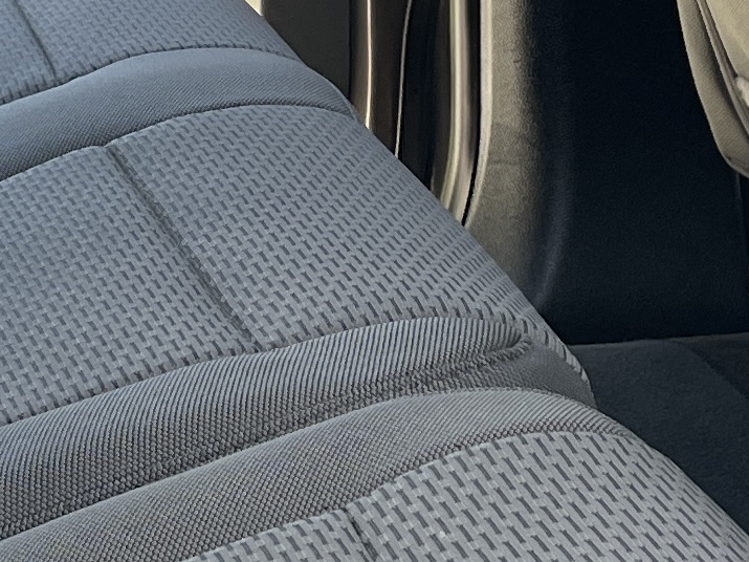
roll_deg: +1.0
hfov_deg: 14.0
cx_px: 235
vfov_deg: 10.5
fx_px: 3050
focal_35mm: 141
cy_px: 69
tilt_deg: -15.1
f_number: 1.6
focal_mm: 5.1
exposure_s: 1/215
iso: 32
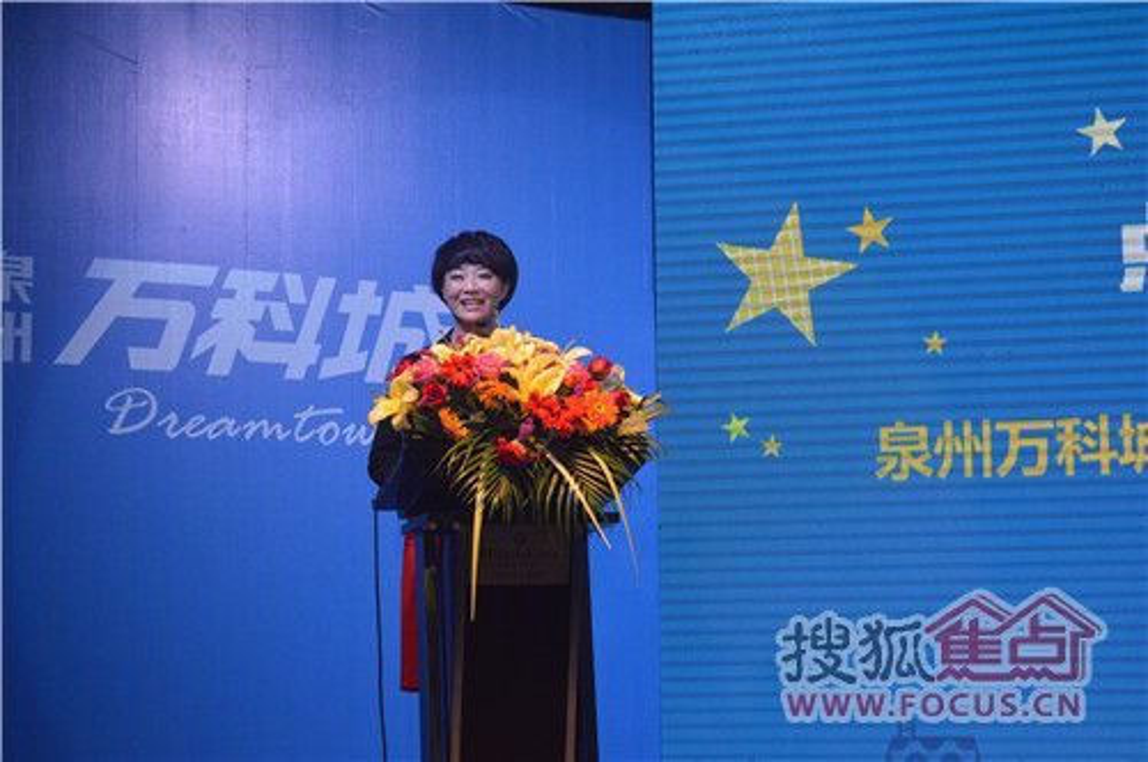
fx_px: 2627
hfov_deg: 24.6
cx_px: 574
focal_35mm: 82
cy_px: 381
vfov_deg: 16.5
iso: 1600
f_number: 7.1
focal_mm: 55
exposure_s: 1/250
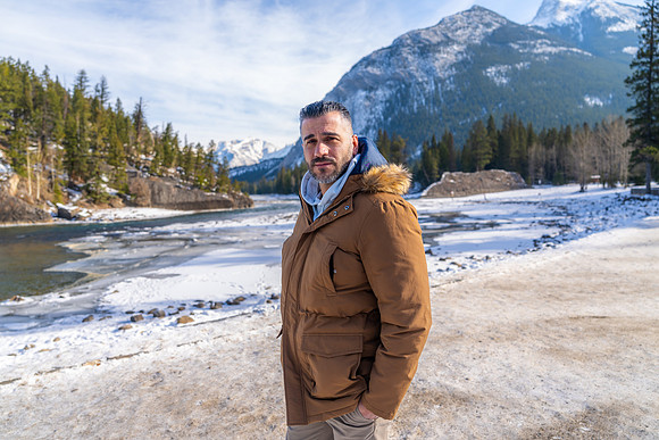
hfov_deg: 73.7
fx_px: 439
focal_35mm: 24
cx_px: 330
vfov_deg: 53.2
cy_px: 220
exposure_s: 1/640
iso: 50
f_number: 2.8
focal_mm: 24
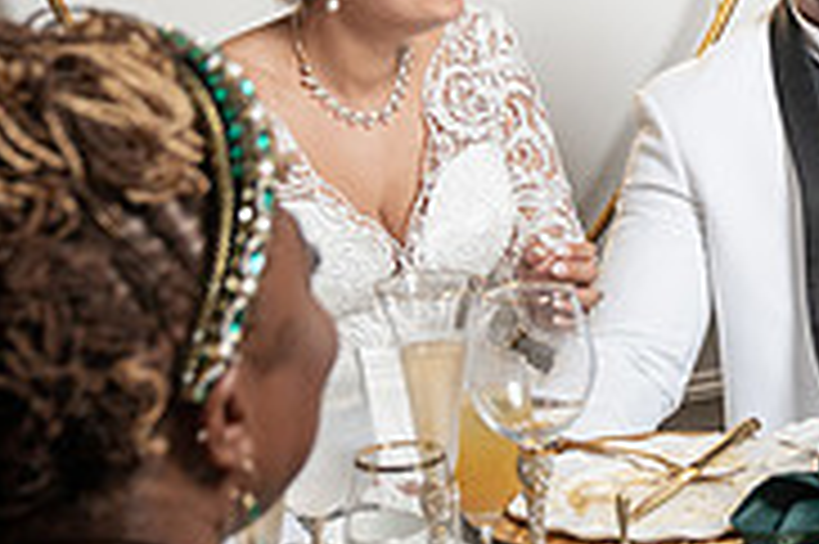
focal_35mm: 123
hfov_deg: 16.0
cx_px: 990
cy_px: -151
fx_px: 2796
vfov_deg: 10.9
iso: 500
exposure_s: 1/200
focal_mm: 37
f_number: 4
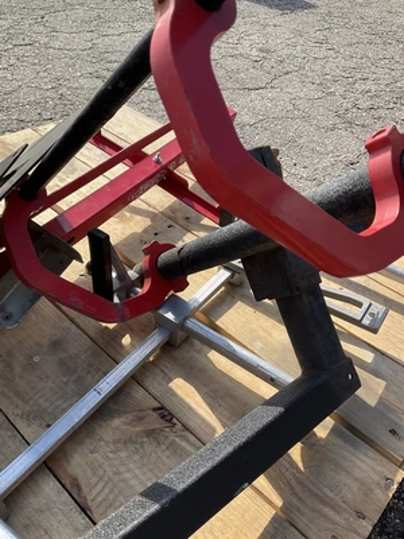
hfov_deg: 48.2
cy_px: 270
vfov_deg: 61.7
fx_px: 451
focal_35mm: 29
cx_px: 202
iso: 25
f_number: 1.8
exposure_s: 1/912
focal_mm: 3
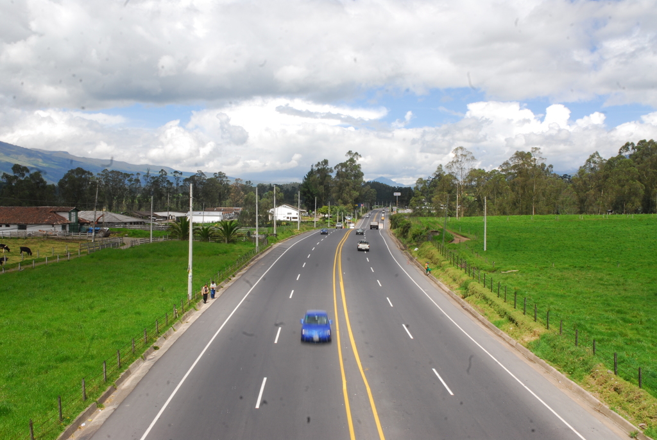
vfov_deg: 35.6
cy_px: 220
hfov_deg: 51.2
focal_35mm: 38
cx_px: 328
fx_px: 685
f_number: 25
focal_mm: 25
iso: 100
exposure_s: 1/20
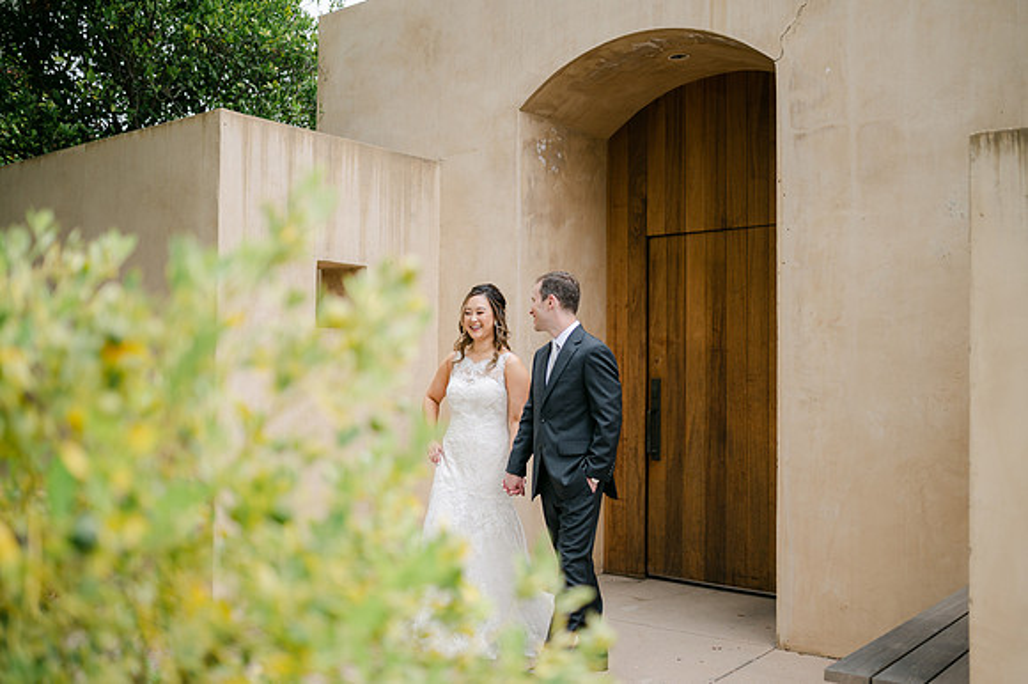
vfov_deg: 36.2
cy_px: 342
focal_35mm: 37
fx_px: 1047
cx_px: 514
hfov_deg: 52.3
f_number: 1.4
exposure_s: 1/2500
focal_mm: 35
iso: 100
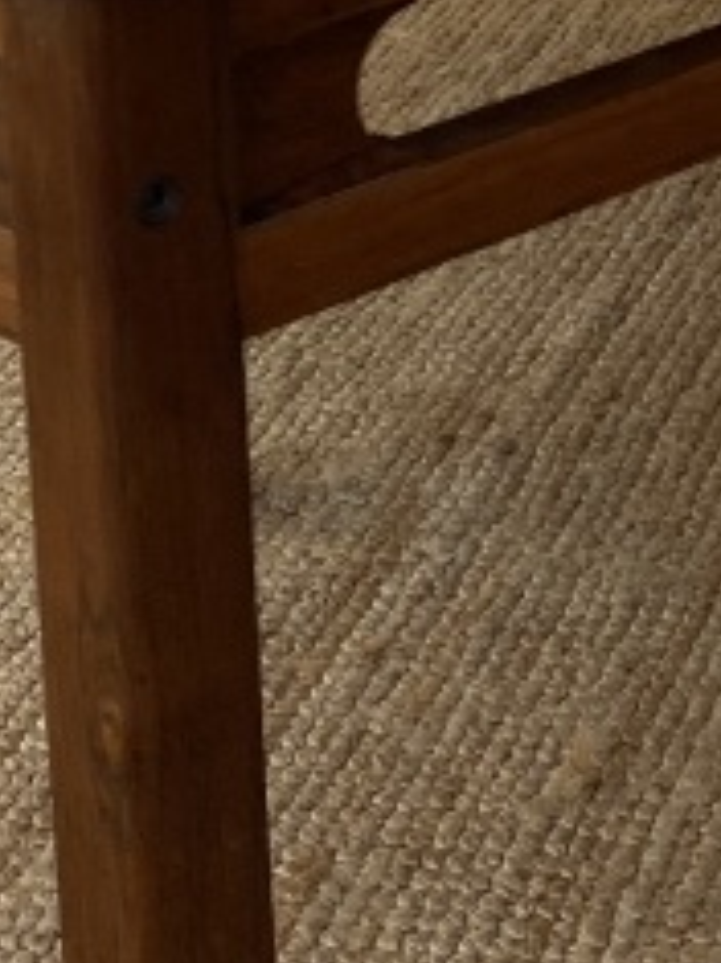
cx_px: 1155
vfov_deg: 14.1
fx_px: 3697
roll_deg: -1.3
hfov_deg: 10.7
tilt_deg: -11.4
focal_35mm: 133
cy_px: -381
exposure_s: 1/100
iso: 32
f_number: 1.8
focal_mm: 4.25
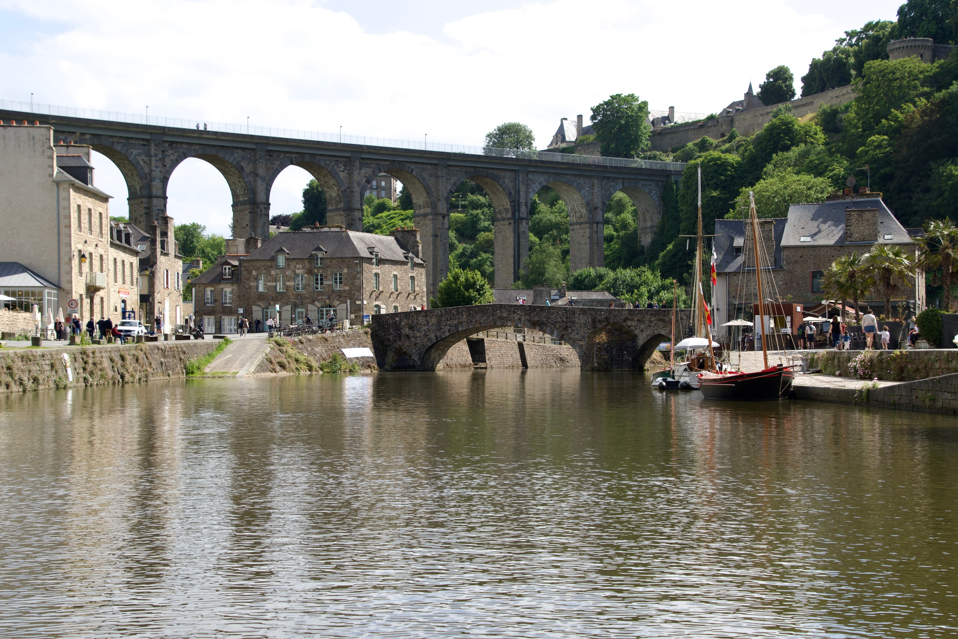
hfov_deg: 33.4
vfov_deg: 22.6
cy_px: 320
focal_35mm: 60
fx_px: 1597
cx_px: 479
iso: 100
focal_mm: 40
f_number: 9
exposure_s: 1/320
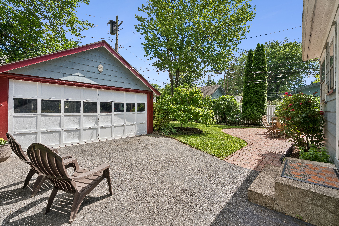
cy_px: 113
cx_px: 170
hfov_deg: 96.7
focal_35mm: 16
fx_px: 151
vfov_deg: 73.7
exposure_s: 1/200
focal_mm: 16
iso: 125
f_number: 7.1
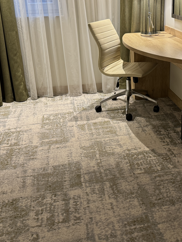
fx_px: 308
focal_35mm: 44
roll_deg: +1.1
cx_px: 139
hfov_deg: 32.2
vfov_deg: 42.5
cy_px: 87
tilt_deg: -18.8
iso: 250
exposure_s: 1/60
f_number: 1.78
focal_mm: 6.86
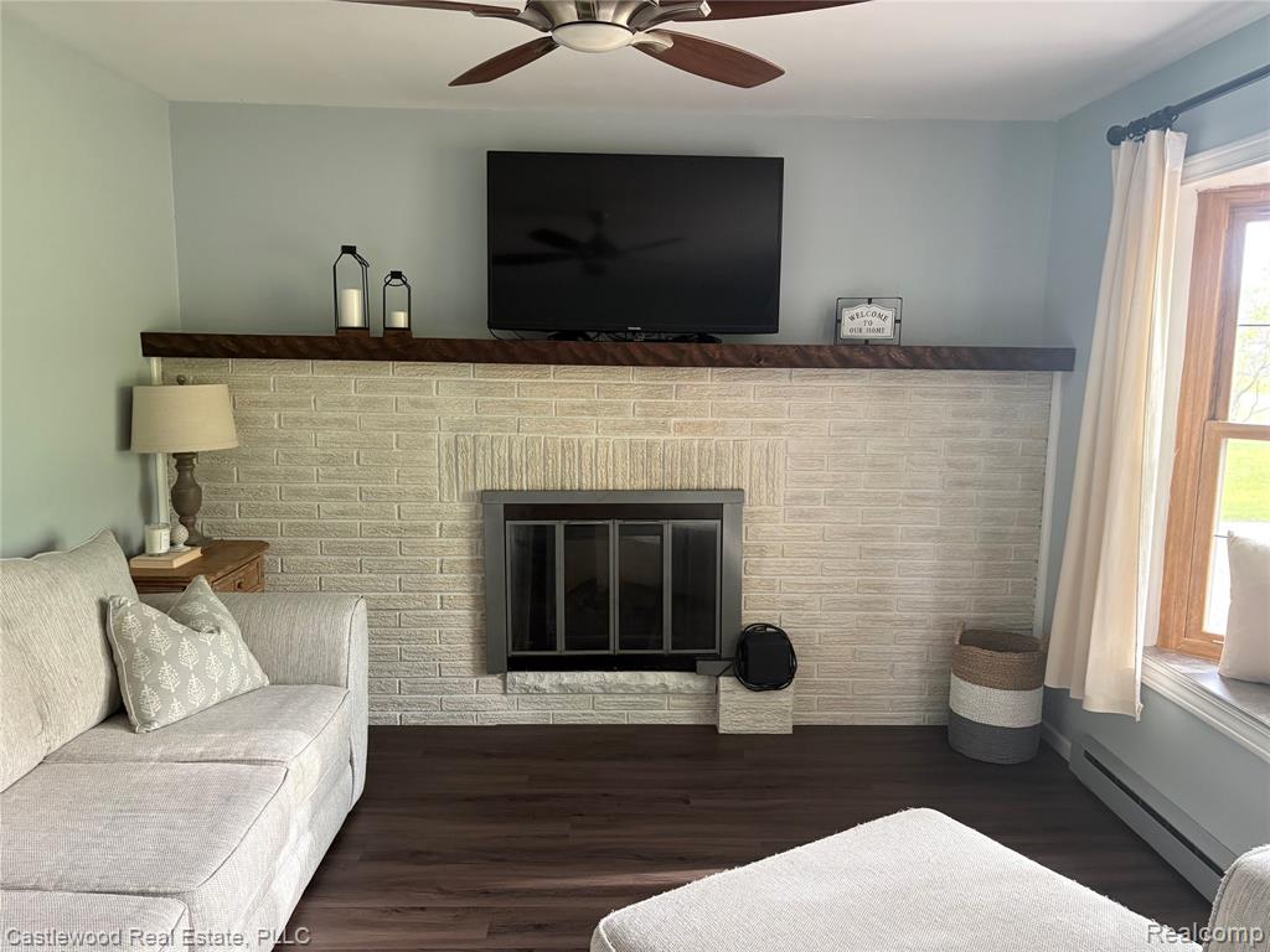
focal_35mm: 26
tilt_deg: -6.4
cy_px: 476
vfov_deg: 53.1
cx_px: 635
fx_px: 954
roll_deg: -0.5
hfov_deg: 67.3
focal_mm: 5.96
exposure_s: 1/60
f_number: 1.6
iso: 320
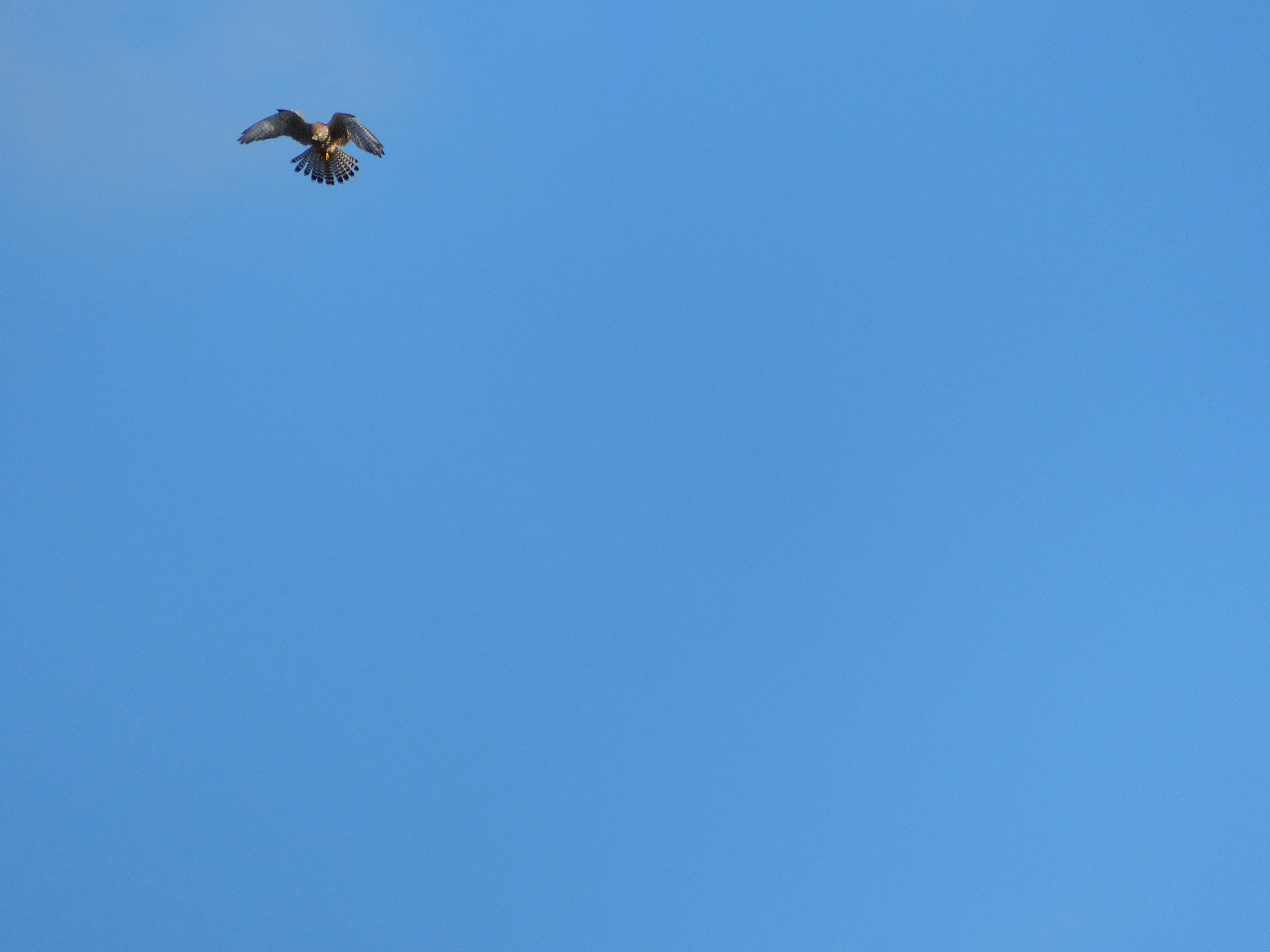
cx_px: 635
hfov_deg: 3.3
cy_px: 476
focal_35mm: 600
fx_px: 22013
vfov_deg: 2.5
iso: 100
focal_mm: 108
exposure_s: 1/1600
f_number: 2.8
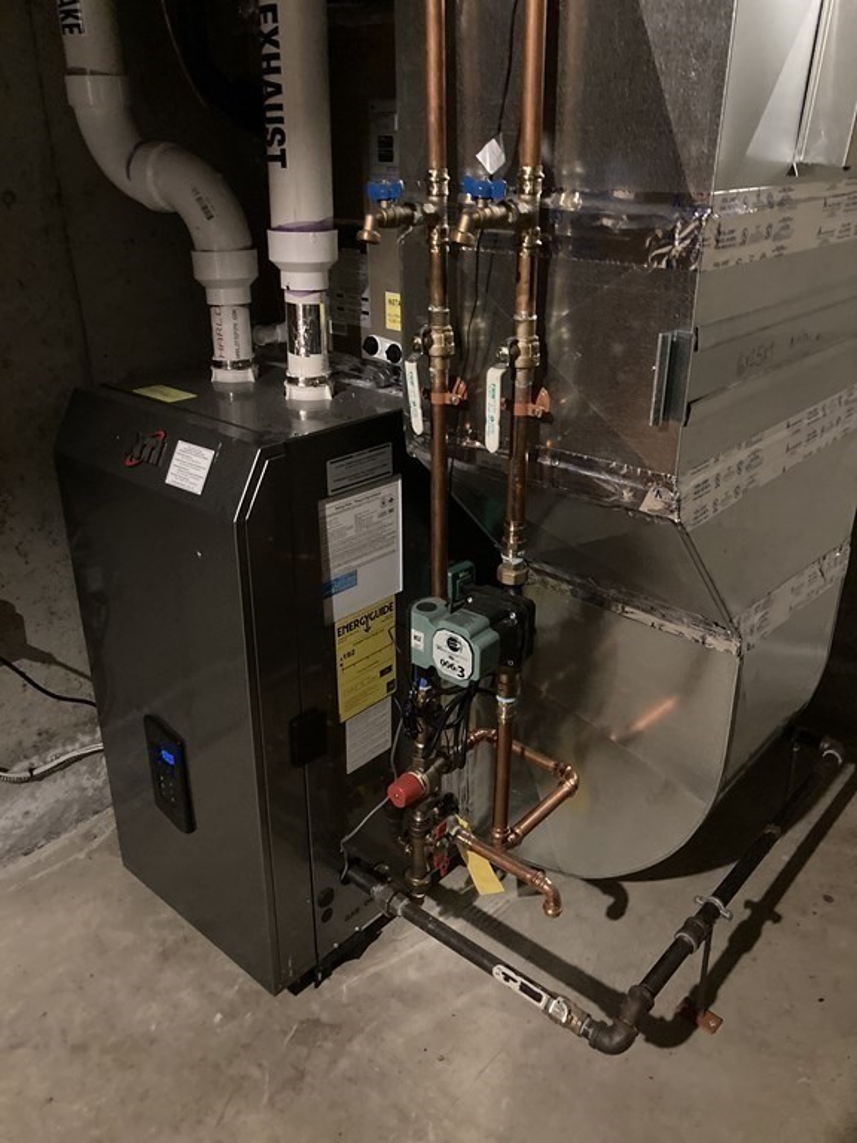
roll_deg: -1.8
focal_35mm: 28
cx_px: 428
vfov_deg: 63.4
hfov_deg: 49.7
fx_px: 924
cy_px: 572
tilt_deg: -24.7
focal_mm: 3.99
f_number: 1.8
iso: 640
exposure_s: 1/15
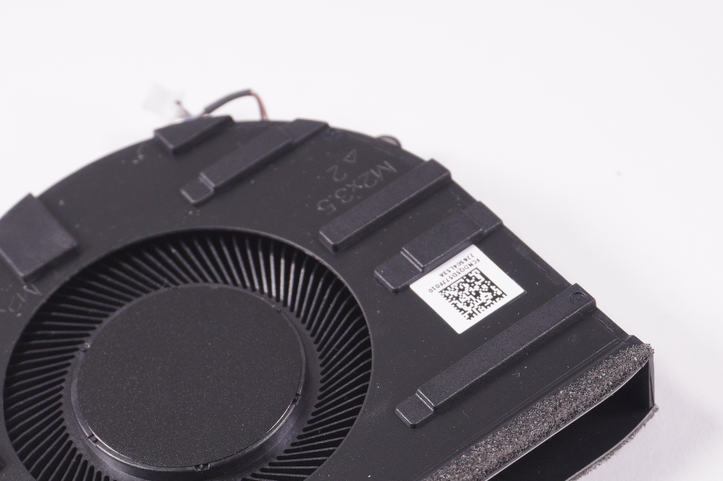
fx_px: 1863
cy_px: 397
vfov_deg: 14.6
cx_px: 274
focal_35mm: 93
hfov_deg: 21.9
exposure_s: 1/200
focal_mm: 37
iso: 640
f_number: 8
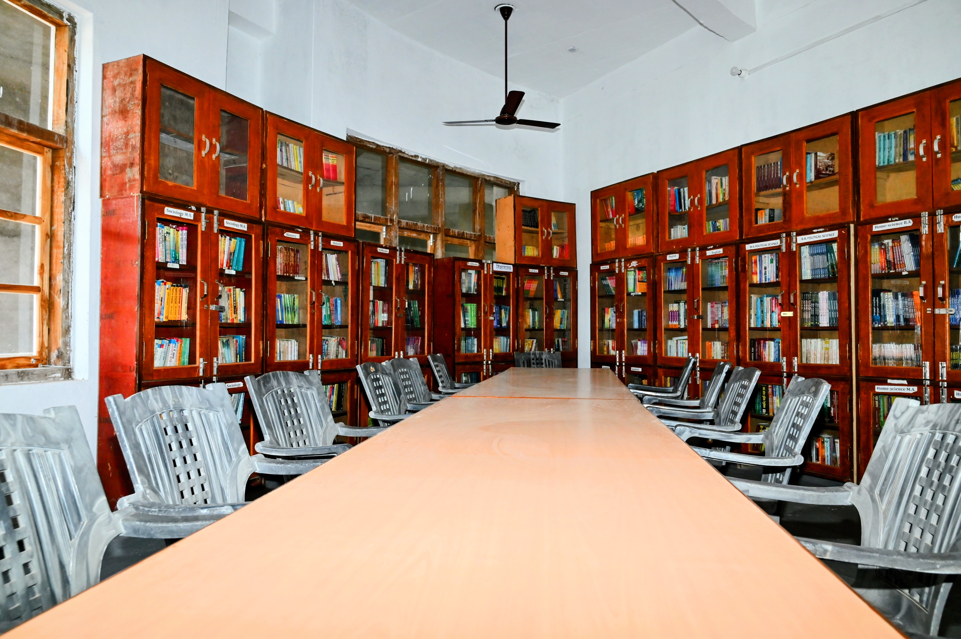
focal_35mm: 24
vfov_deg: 53.1
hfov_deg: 73.8
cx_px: 480
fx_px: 640
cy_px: 320
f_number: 6.3
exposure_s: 1/160
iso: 640
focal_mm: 24
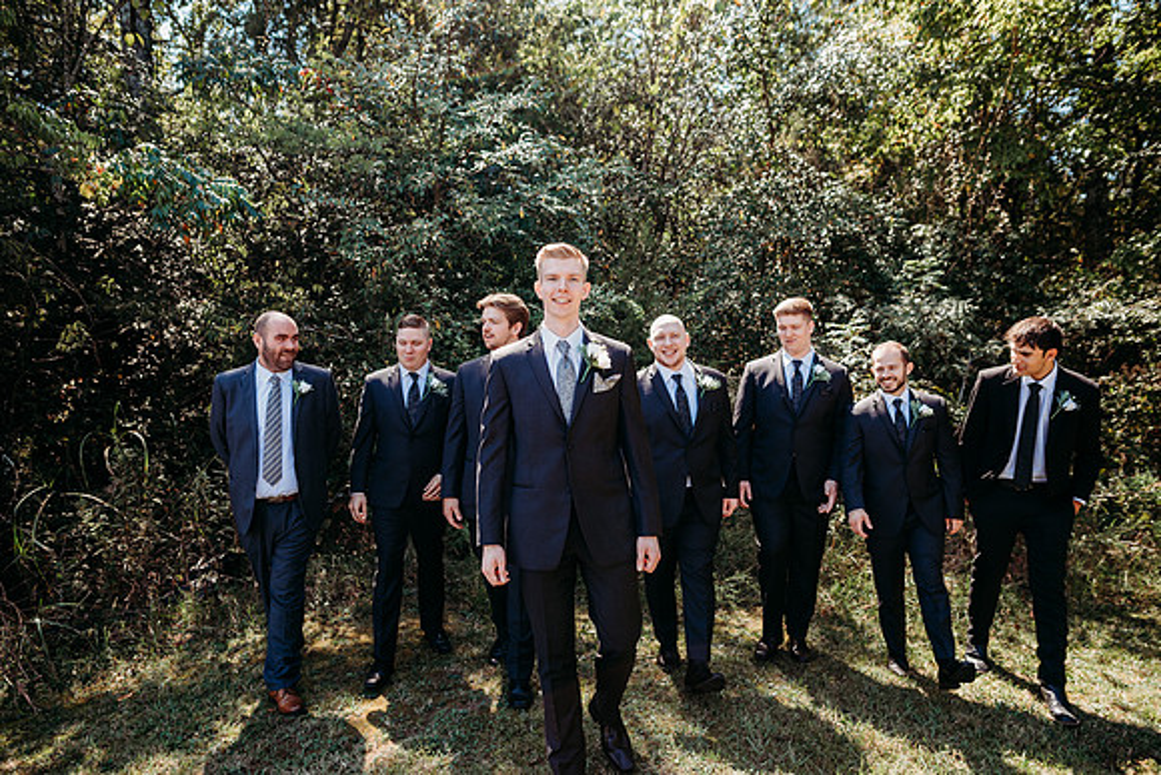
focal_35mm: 24
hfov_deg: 73.7
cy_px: 388
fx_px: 774
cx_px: 580
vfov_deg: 53.2
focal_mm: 24
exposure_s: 1/400
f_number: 2.8
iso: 100
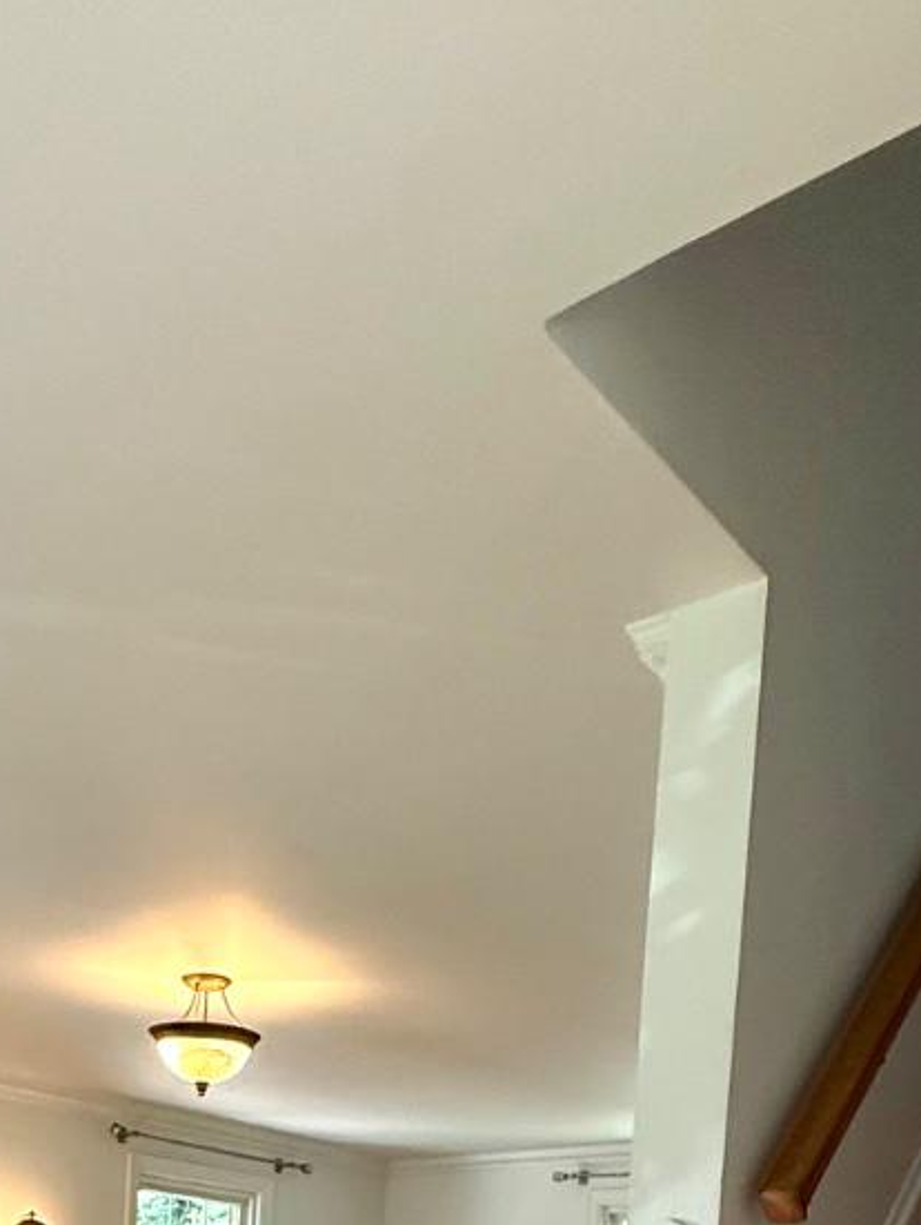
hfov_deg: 36.4
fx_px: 1382
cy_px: 1476
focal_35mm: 39
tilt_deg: -4.7
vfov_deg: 36.6
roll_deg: -3.3
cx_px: 296
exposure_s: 1/120
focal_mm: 2.22
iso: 320
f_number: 2.2
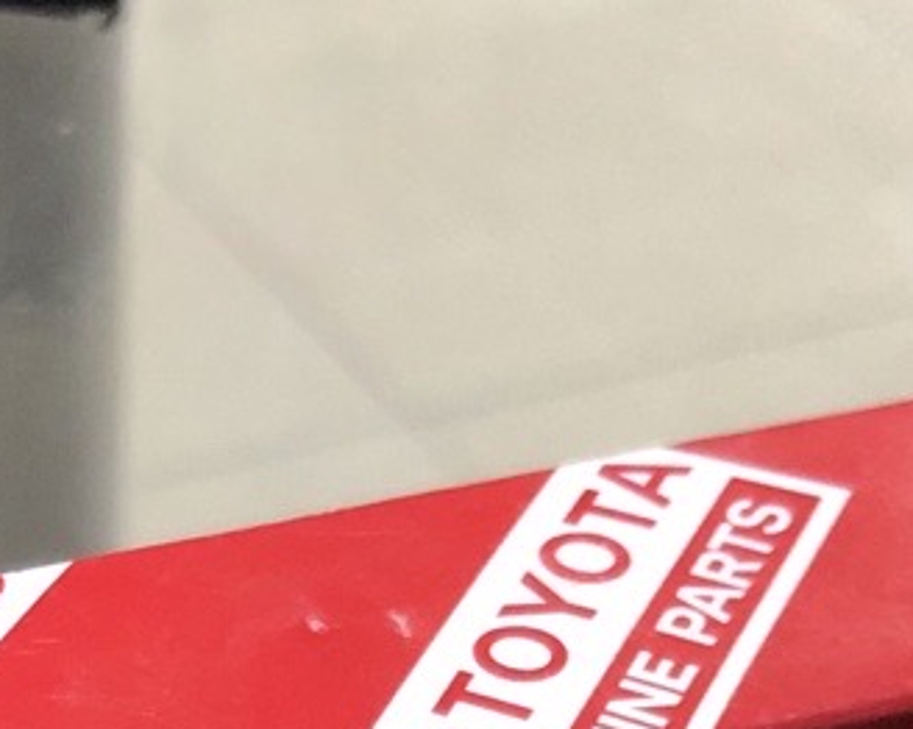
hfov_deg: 15.9
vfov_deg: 11.7
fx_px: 3241
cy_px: 1402
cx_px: 117
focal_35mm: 120
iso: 40
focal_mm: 4
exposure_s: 1/15
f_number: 1.8
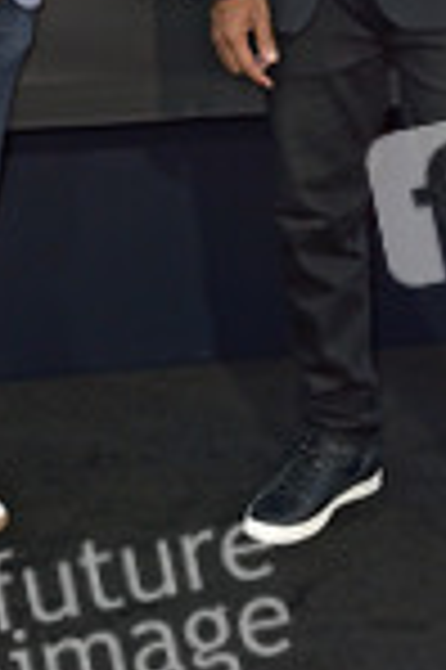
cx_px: 191
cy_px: -45
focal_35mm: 102
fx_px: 1900
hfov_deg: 13.4
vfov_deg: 19.3
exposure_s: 1/250
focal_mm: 38
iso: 250
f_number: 6.3
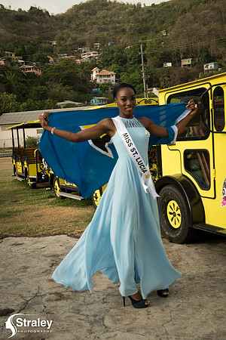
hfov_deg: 28.1
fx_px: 452
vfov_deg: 41.1
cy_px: 170
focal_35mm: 48
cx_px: 113
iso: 80
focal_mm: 48
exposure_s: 1/160
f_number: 6.3
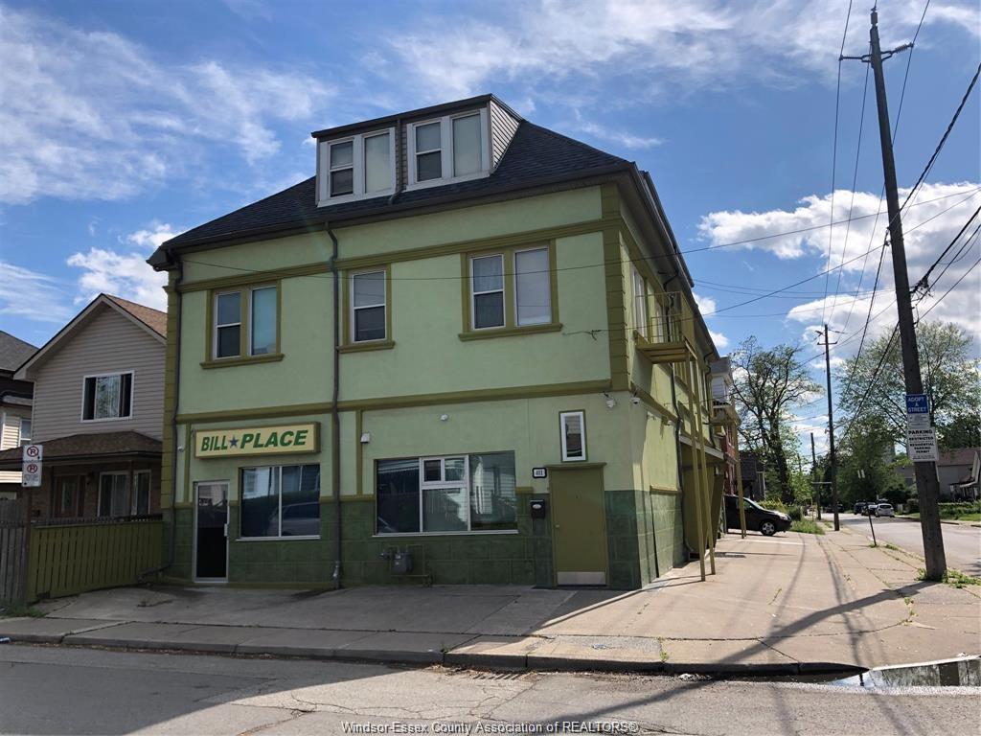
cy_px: 368
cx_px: 490
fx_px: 794
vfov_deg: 49.7
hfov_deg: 63.4
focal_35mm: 28
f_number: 1.8
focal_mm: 4
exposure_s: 1/2404
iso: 20
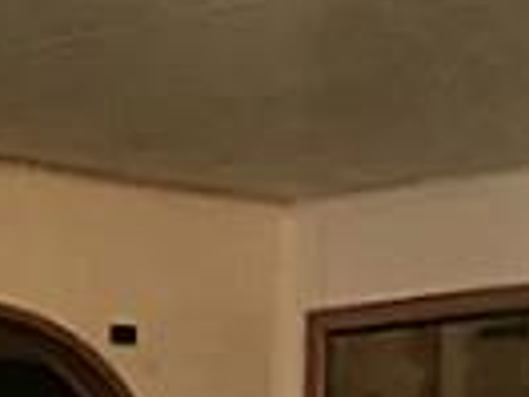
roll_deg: -0.8
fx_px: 3331
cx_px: -216
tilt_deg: -4.3
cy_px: 995
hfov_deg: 8.9
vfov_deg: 6.4
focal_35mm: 218
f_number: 1.8
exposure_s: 1/15
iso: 40
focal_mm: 3.99
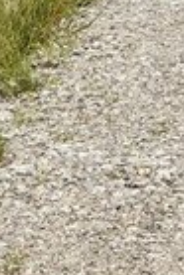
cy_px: -475
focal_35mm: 408
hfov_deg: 3.4
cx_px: 334
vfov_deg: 4.9
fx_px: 3120
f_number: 8
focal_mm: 35
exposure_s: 1/400
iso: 100
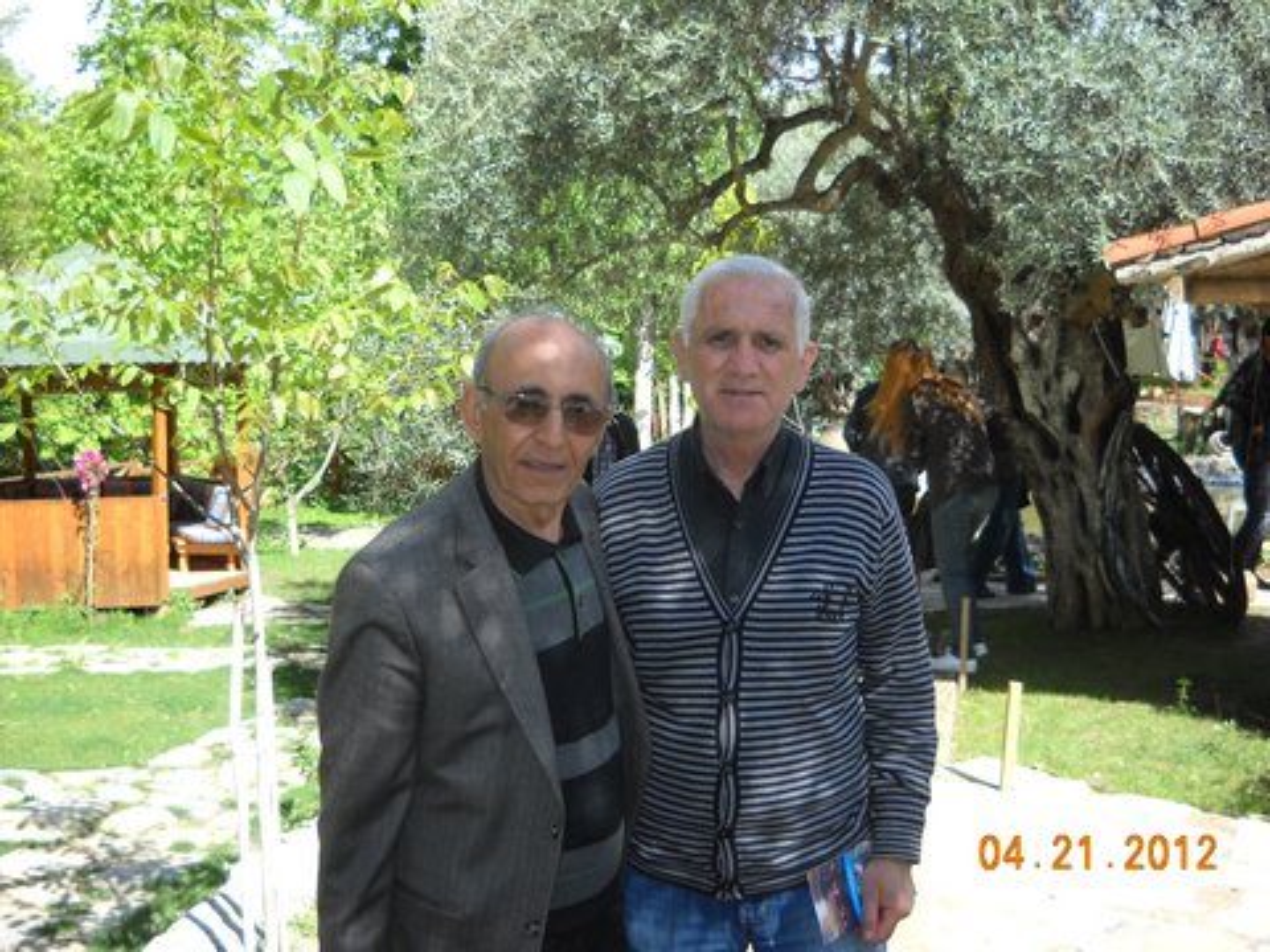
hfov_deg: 45.8
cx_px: 635
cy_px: 476
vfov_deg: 35.1
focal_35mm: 41
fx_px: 1504
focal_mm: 6.72
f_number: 3.1
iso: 64
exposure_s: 1/250
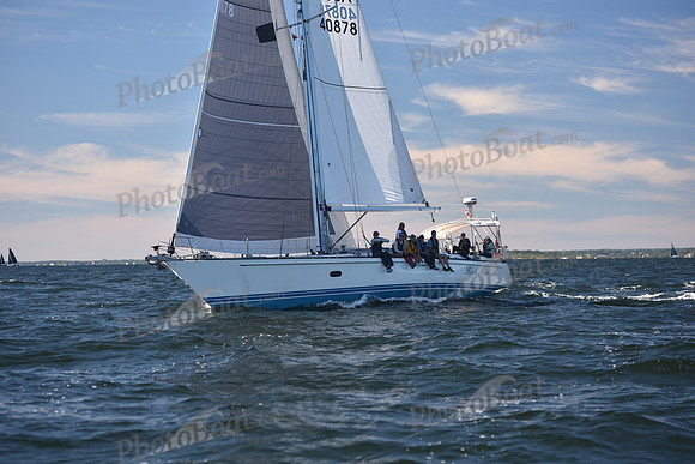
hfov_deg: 20.8
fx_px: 1892
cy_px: 232
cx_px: 348
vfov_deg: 14.0
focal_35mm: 98
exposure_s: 1/800
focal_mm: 98
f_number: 3.5
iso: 200
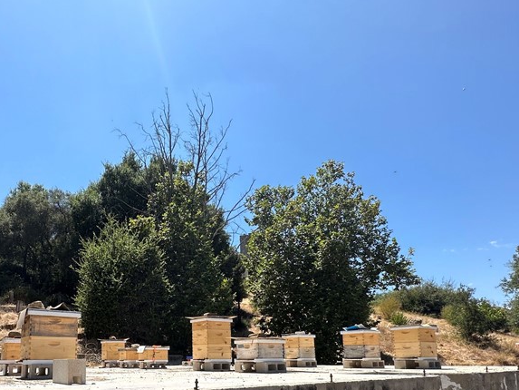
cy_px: 316
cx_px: 171
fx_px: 375
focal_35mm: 25
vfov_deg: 51.3
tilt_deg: +8.0
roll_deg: +0.2
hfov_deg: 67.4
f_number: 2.2
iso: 40
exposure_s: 1/1553
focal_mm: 2.22
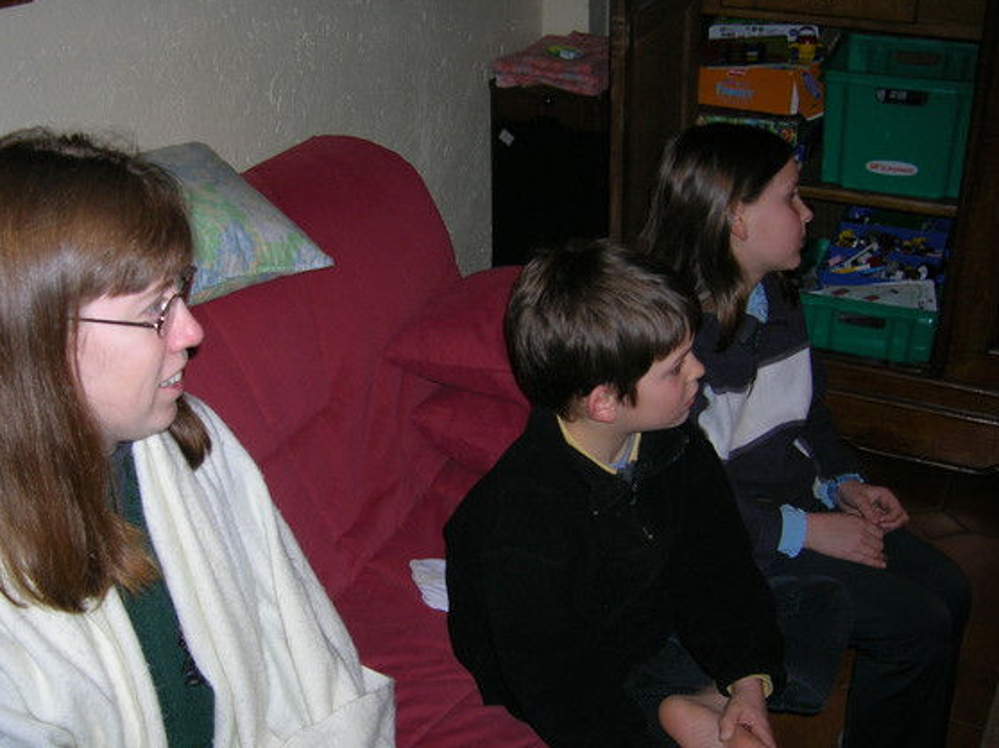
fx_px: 1125
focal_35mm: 39
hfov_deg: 47.7
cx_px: 428
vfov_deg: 36.8
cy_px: 404
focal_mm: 5.7
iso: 50
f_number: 2.9
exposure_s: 1/60.1
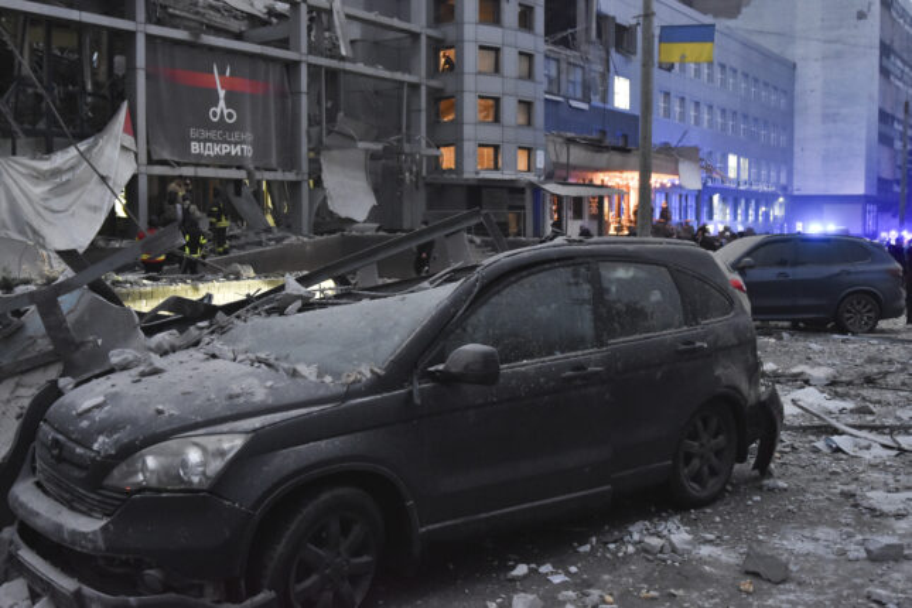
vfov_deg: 36.9
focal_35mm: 36
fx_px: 912
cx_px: 456
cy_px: 304
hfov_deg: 53.1
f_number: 2.8
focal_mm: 24
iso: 2000
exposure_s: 1/40
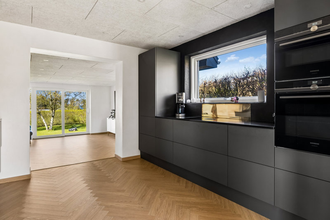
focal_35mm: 20
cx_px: 165
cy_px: 110
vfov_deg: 63.2
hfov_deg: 85.4
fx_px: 179
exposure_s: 1/13
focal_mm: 13
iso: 200
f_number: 8
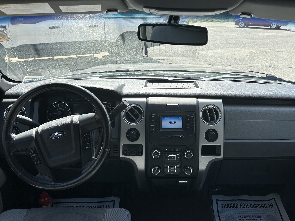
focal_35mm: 33
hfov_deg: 55.1
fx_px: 281
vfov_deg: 42.9
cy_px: 105
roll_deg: -2.1
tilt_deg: -18.2
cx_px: 171
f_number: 1.5
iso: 50
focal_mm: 5.7
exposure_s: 1/1159
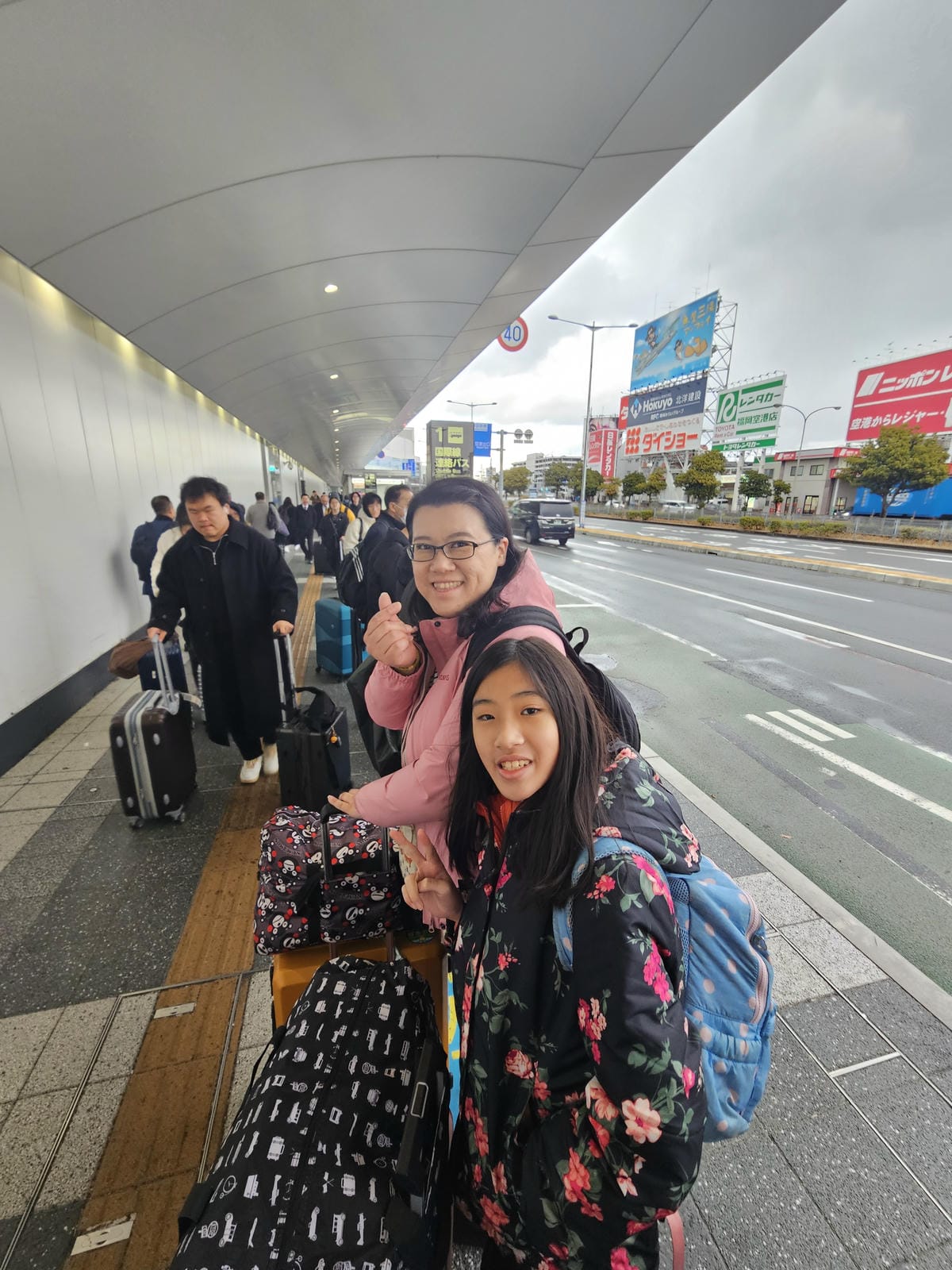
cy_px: 635
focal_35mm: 13
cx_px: 476
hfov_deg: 89.9
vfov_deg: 106.2
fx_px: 477
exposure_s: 1/60
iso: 100
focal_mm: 2.2
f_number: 2.2
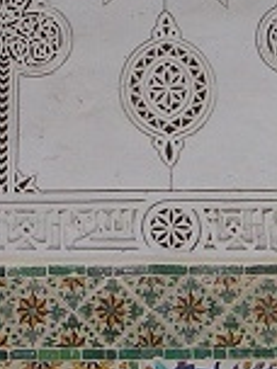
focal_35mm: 154
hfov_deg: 9.6
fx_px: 1643
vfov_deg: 12.8
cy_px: 203
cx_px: 120
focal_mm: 5.8
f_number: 2.8
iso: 50
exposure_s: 1/457
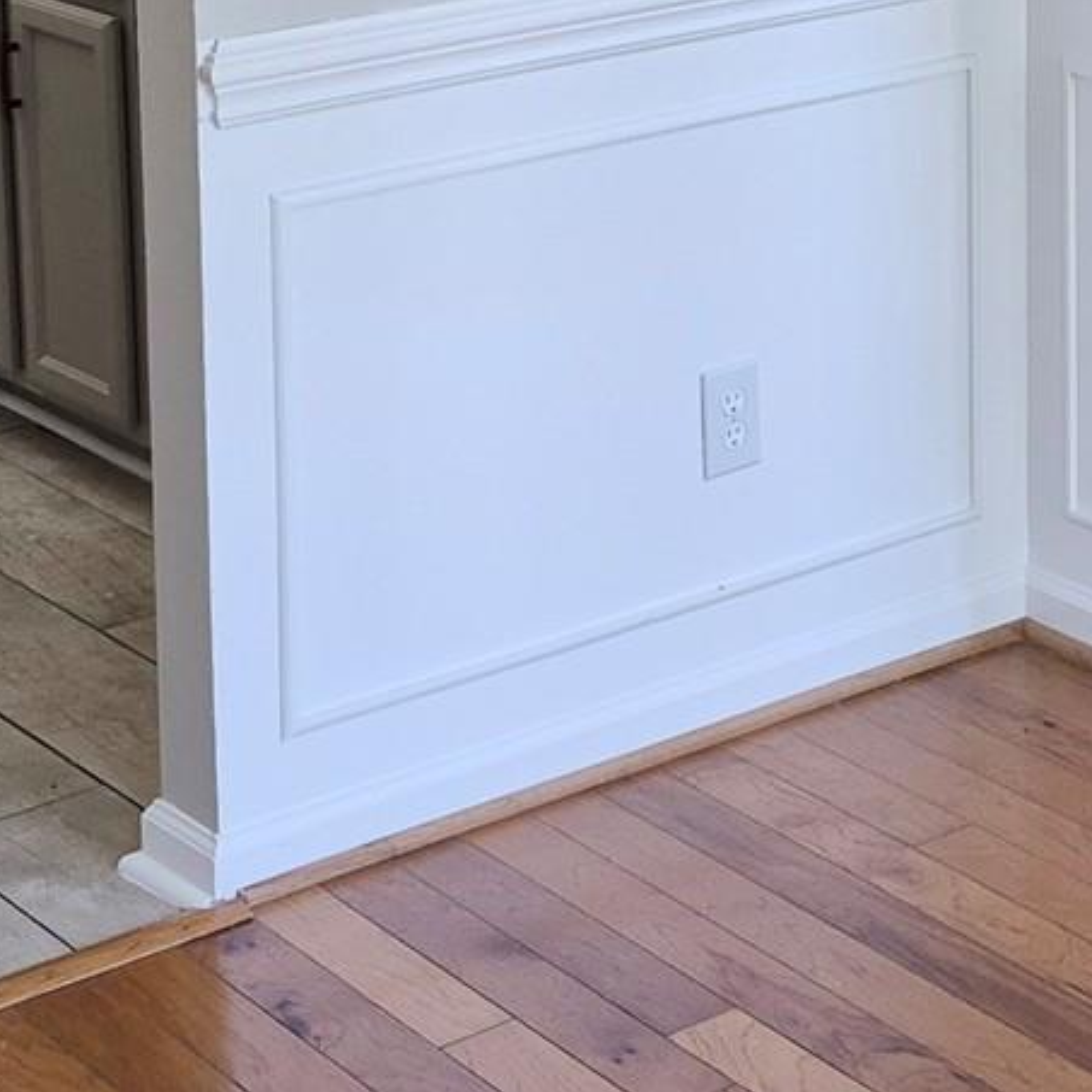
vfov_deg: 18.0
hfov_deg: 18.6
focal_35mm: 92
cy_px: -198
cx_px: 947
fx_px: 3284
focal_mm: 5.4
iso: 80
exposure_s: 1/60
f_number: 1.8
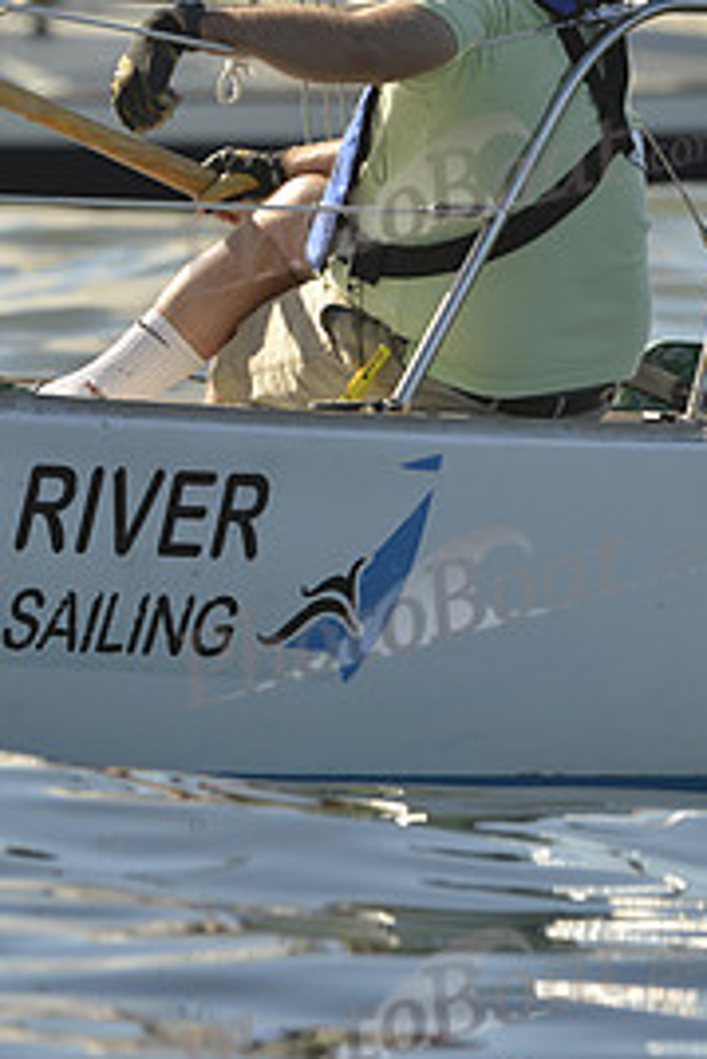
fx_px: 18445
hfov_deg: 2.2
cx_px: -24
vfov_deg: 3.3
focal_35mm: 627
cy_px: 456
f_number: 5.6
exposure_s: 1/1000
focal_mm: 290
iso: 200
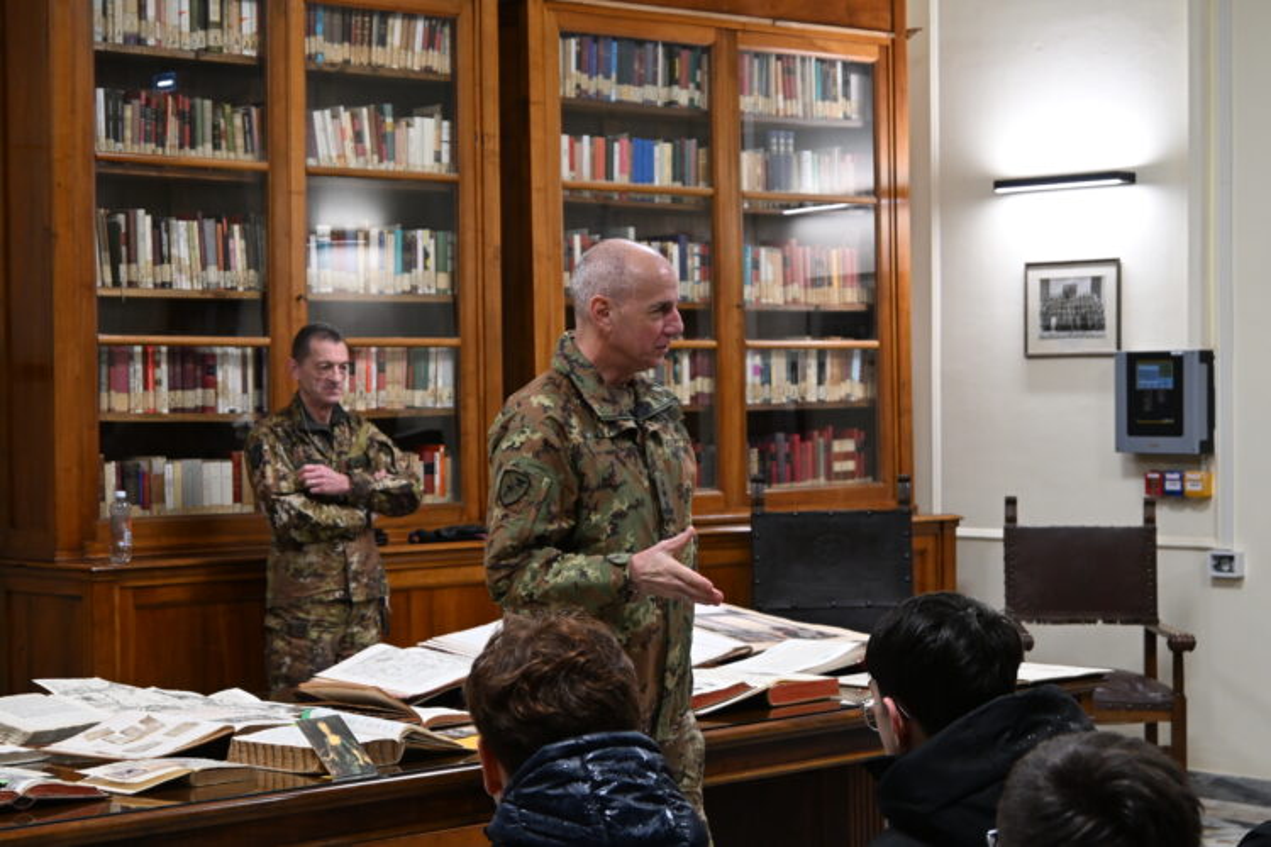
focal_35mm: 75
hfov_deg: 27.0
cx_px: 636
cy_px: 424
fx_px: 2648
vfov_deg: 18.2
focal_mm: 50
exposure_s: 1/80
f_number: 6.3
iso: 1250
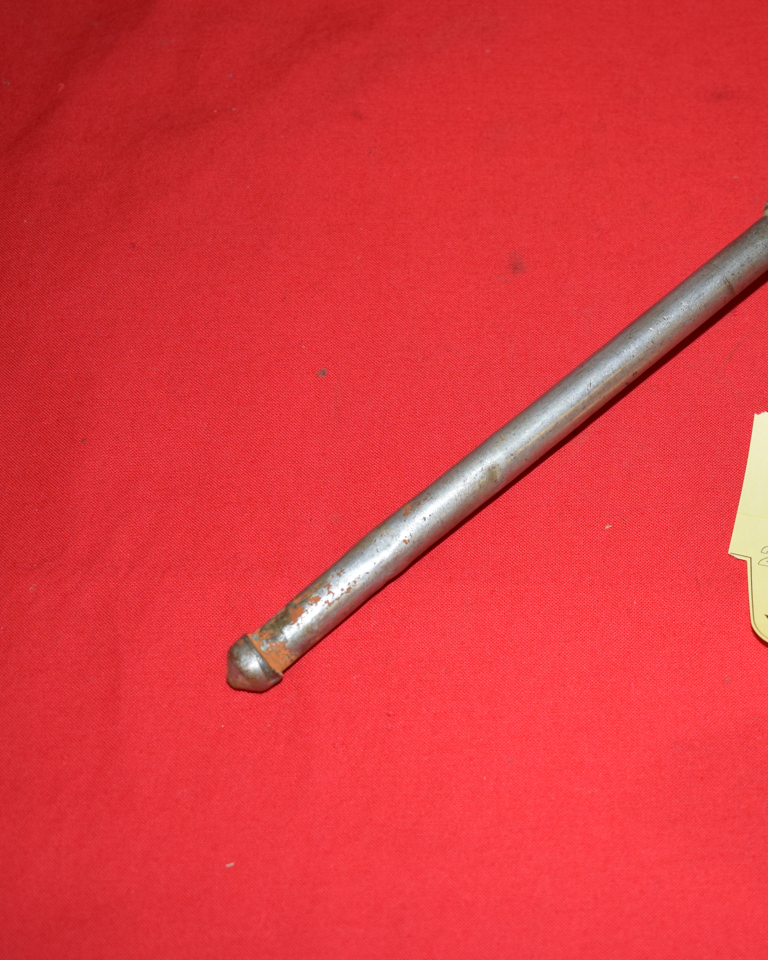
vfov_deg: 29.6
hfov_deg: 23.6
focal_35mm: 64
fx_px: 1819
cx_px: 591
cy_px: 476
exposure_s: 1/160
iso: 640
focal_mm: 30
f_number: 5
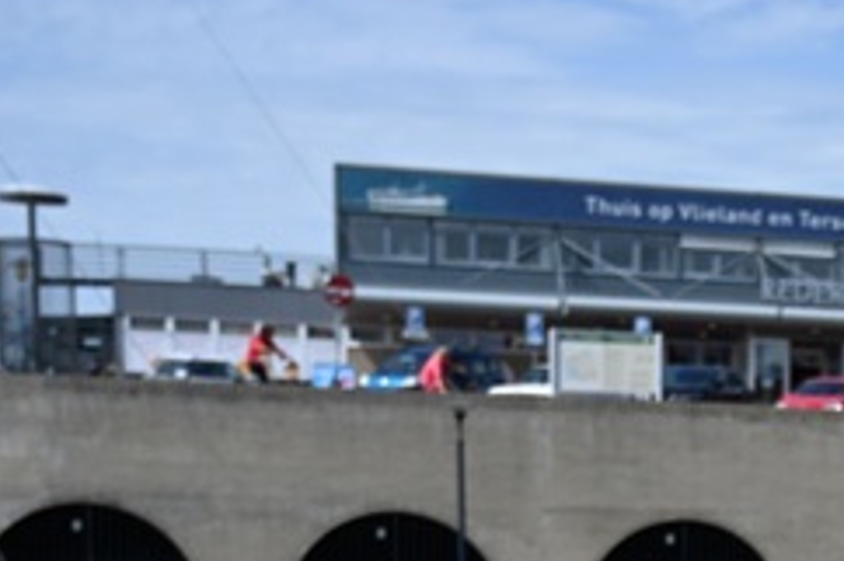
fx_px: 2288
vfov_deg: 13.1
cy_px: 875
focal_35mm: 98
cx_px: 1039
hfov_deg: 19.6
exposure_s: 1/8000
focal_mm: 29.5
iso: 500
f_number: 4
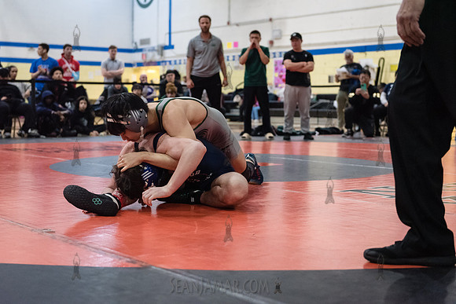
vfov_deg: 24.2
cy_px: 152
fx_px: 709
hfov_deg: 35.6
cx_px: 228
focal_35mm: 56
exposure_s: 1/500
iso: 8000
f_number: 3.2
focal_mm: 56
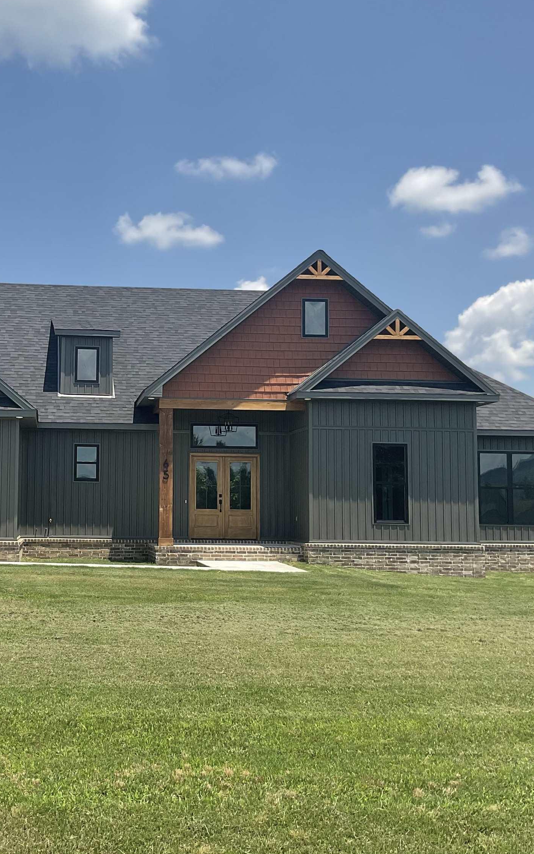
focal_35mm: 42
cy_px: 432
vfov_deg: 47.2
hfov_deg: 29.9
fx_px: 978
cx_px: 118
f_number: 1.8
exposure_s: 1/1912
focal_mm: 3
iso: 16
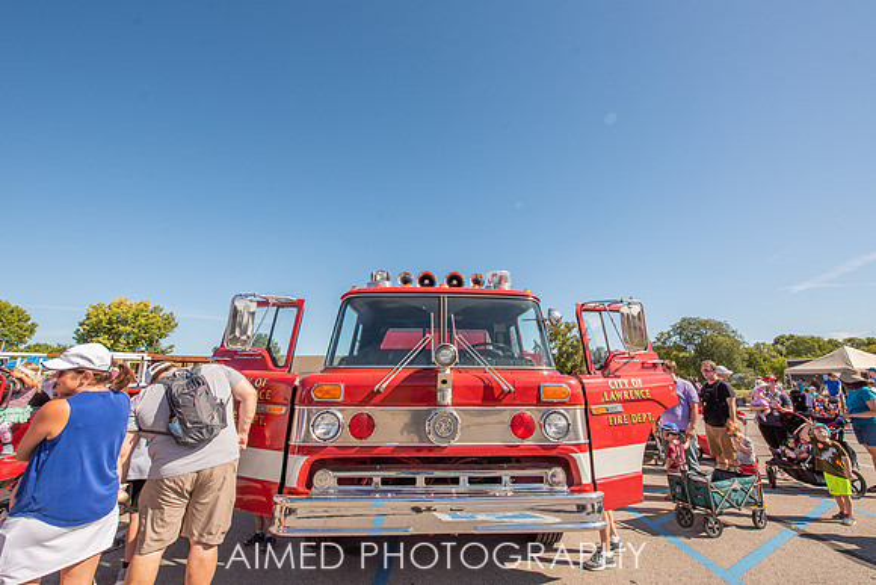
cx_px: 449
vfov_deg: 76.8
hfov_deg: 99.9
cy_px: 270
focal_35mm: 15
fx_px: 368
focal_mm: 14
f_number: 8
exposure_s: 1/1000
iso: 100
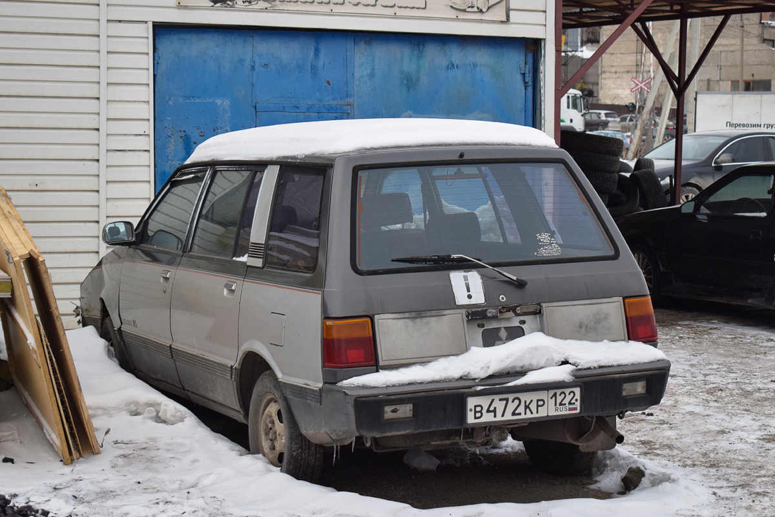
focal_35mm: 63
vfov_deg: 21.6
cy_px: 258
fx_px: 1356
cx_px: 388
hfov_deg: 31.9
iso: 800
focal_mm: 42
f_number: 5.6
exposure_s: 1/800
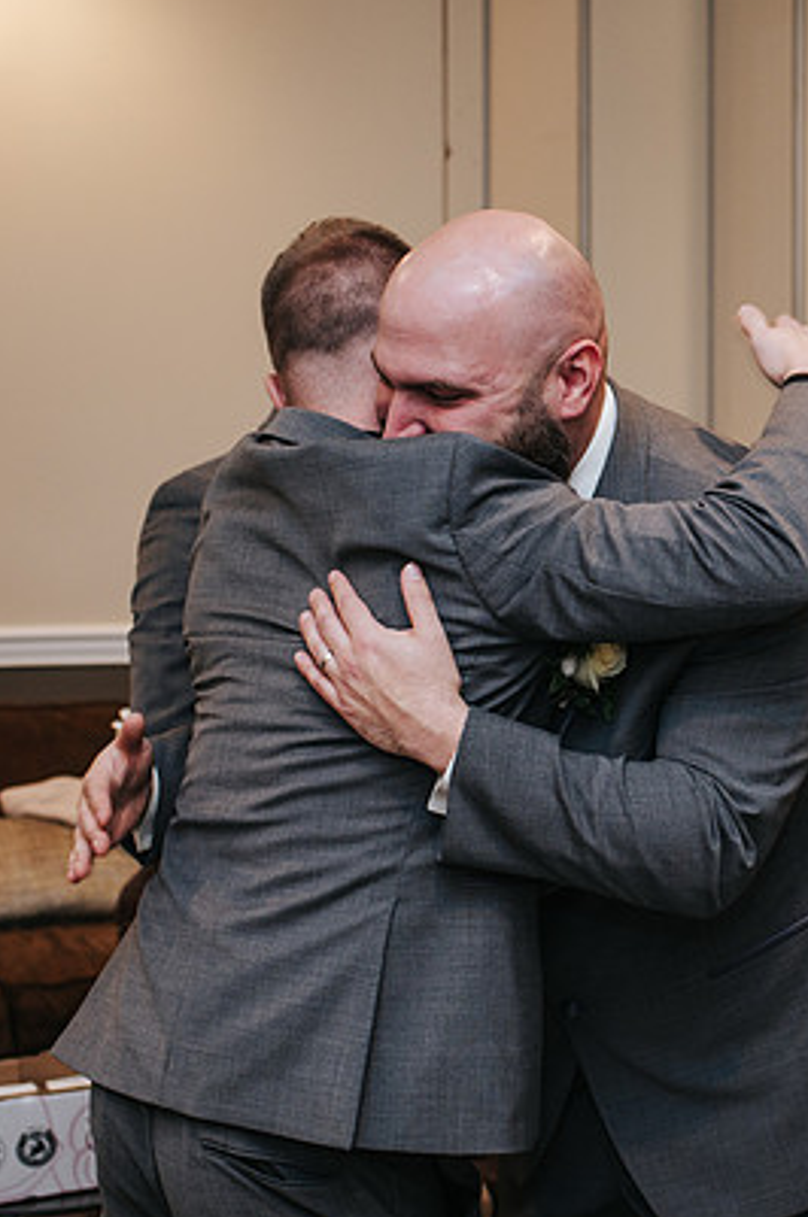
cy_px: 659
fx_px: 1993
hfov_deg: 22.5
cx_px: 680
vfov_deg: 34.0
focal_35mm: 59
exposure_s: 1/200
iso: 800
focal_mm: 35
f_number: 3.2
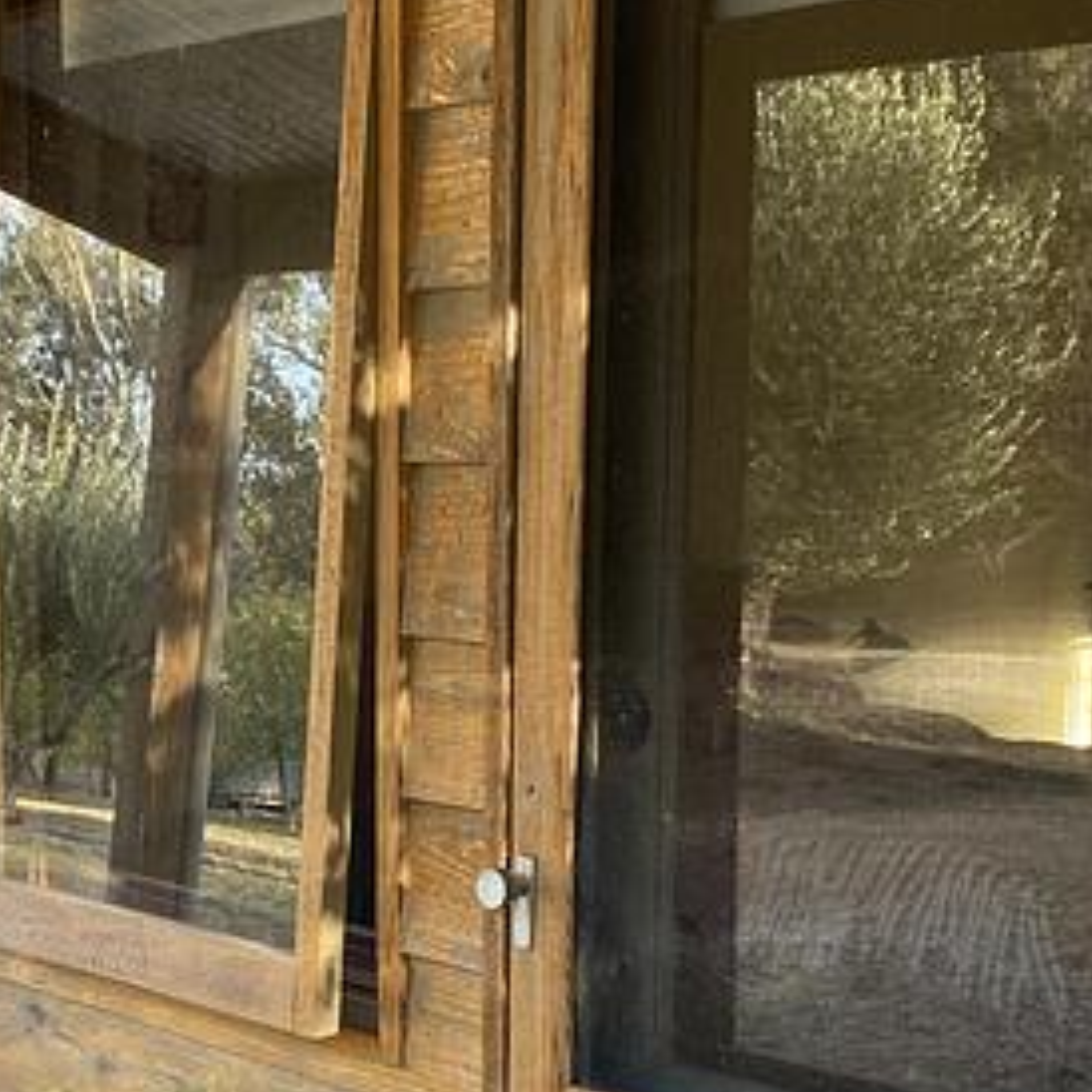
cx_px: 295
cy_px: 847
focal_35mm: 52
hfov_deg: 32.3
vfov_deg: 32.1
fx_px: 1856
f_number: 1.8
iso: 80
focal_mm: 4.25
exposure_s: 1/121
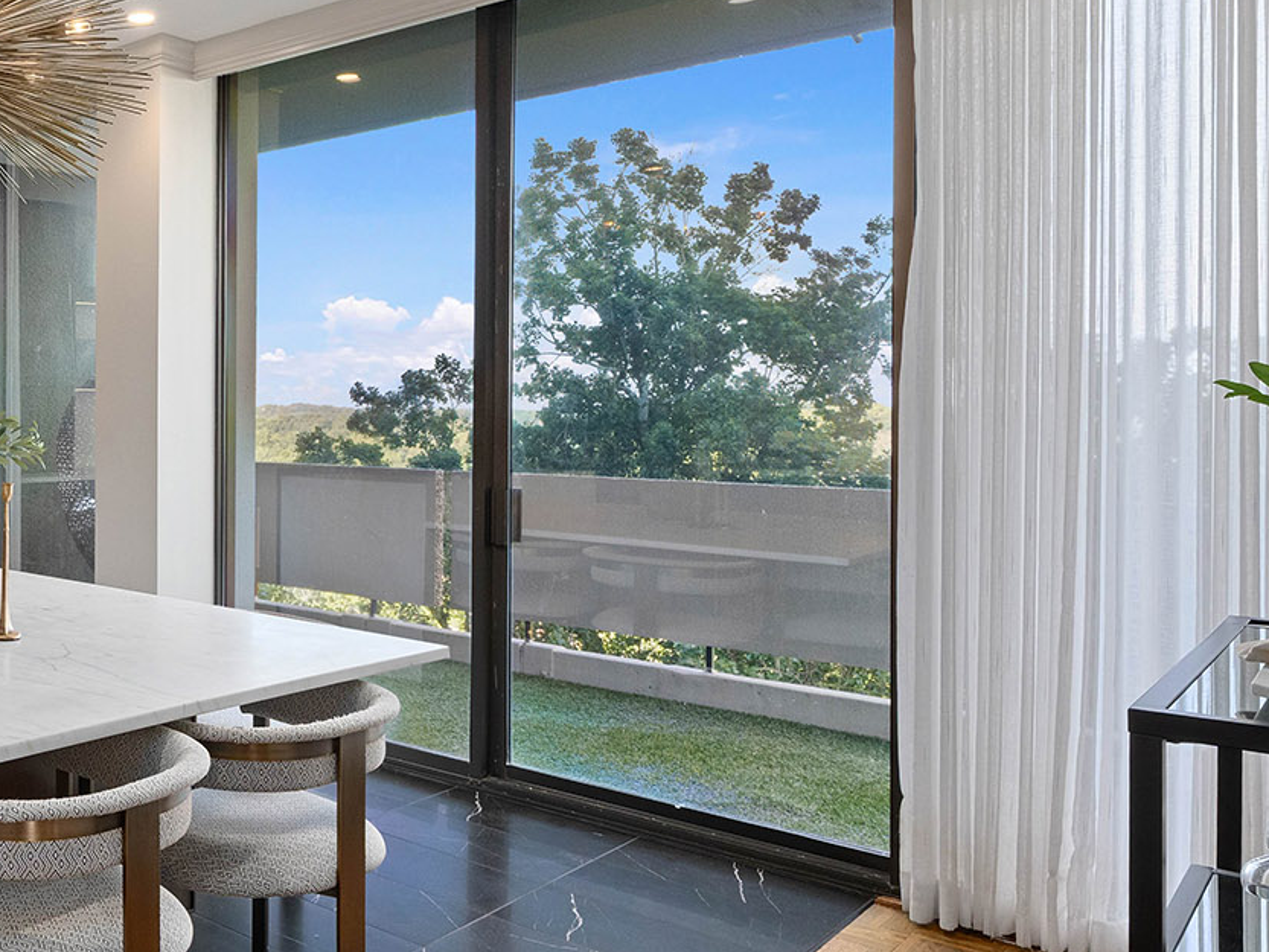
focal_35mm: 33
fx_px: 1210
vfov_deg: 42.9
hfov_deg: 46.0
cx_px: -15
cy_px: 439
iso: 800
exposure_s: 1/2
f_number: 8
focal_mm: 13
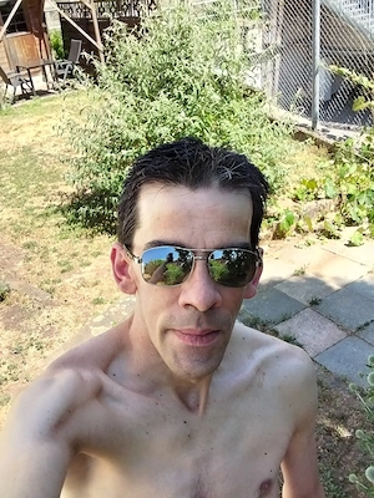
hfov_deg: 54.9
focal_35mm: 25
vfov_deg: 69.4
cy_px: 249
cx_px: 187
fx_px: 360
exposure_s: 1/428
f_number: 2.2
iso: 50
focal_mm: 2.67
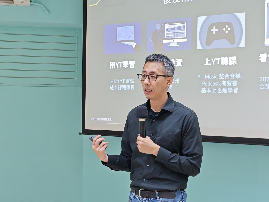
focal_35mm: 71
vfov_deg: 20.7
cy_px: 101
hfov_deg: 27.4
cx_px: 134
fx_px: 552
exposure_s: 1/60
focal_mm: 8.72
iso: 250
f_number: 2
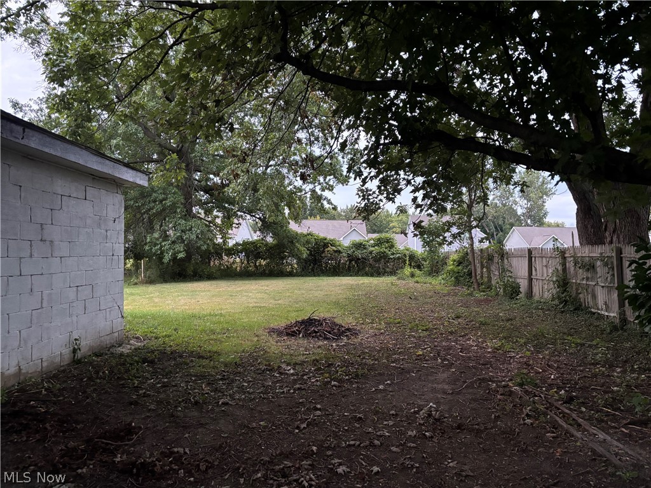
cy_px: 244
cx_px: 326
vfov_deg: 53.1
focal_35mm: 26
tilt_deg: +0.9
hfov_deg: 67.3
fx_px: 489
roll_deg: -0.2
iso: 640
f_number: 1.6
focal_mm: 5.96
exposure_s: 1/40
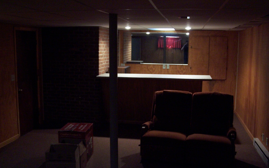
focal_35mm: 41
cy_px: 85
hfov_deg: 48.2
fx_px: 301
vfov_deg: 31.2
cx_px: 135
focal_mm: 6.3
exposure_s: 1/8
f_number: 2.8
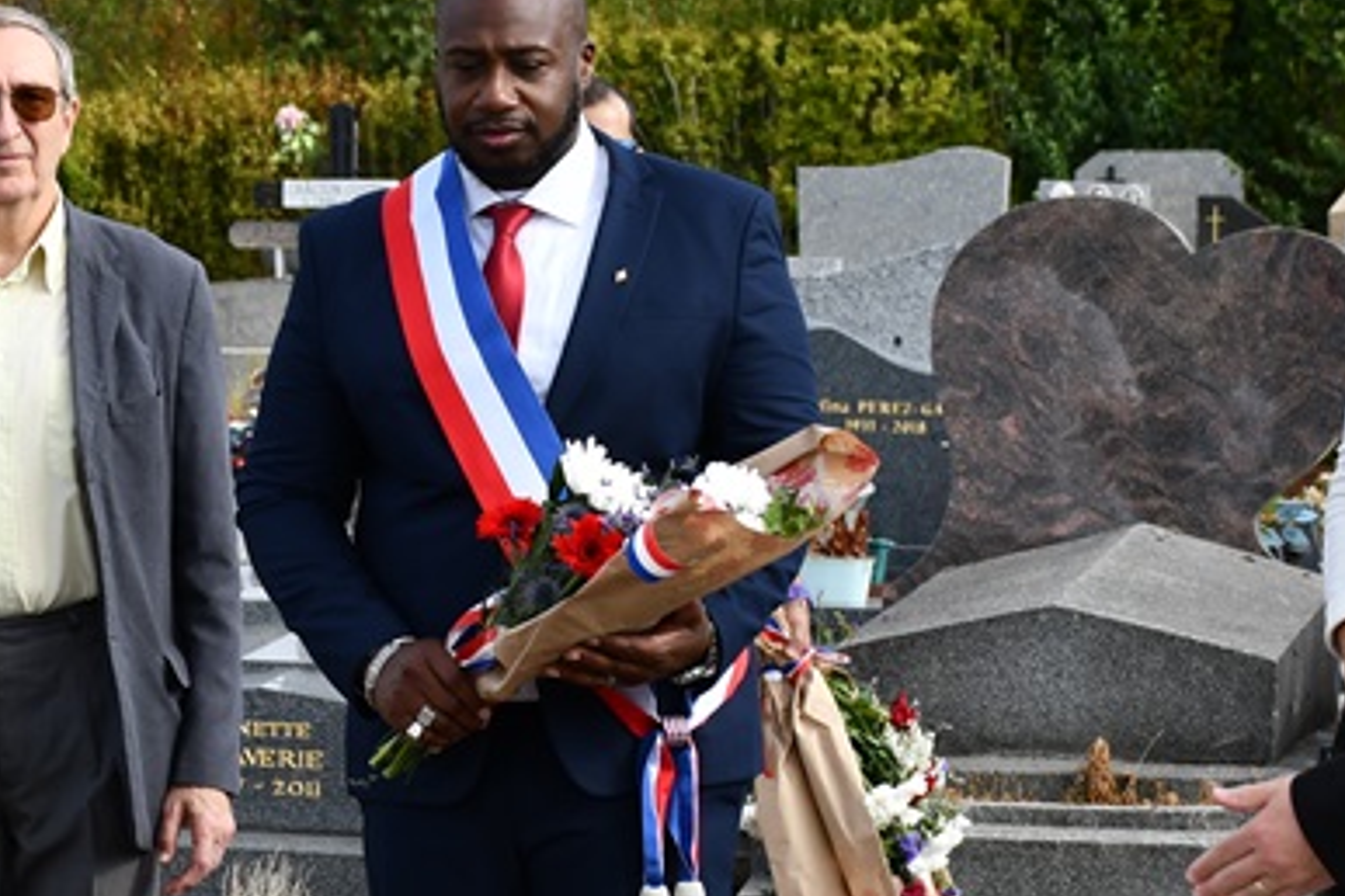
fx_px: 6949
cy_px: 747
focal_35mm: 186
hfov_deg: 11.0
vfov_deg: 7.4
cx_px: 490
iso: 110
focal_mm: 48
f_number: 8
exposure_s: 1/250
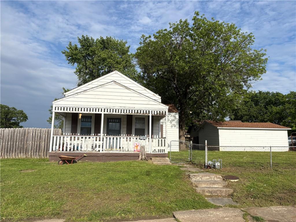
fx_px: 222
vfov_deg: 53.1
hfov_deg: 67.3
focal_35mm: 26
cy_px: 111
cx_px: 148
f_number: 1.6
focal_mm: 5.96
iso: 50
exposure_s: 1/5814
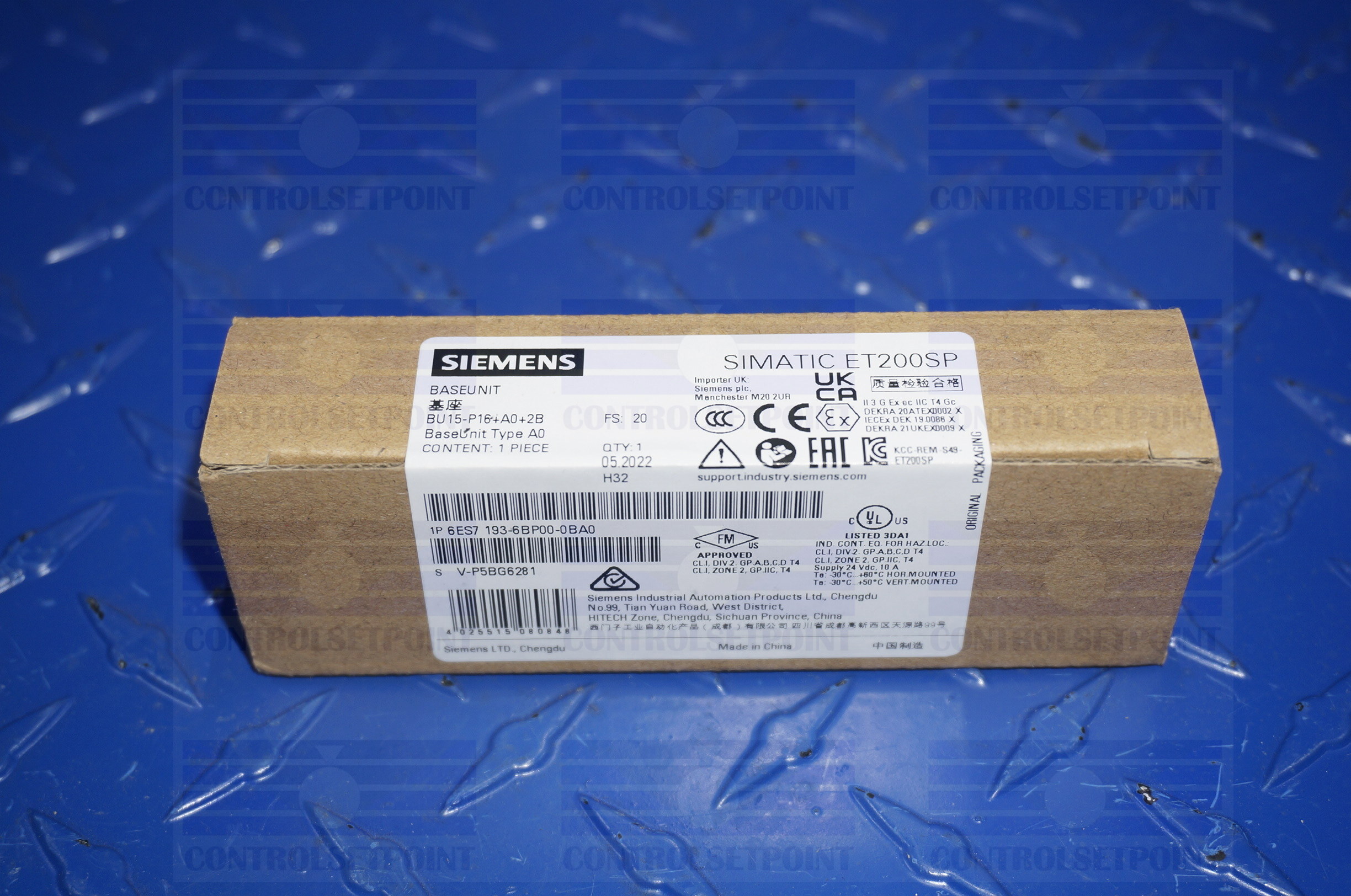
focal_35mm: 50
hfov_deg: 40.0
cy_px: 448
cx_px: 676
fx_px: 1855
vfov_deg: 27.2
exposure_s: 1/60
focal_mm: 33
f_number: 5
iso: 160
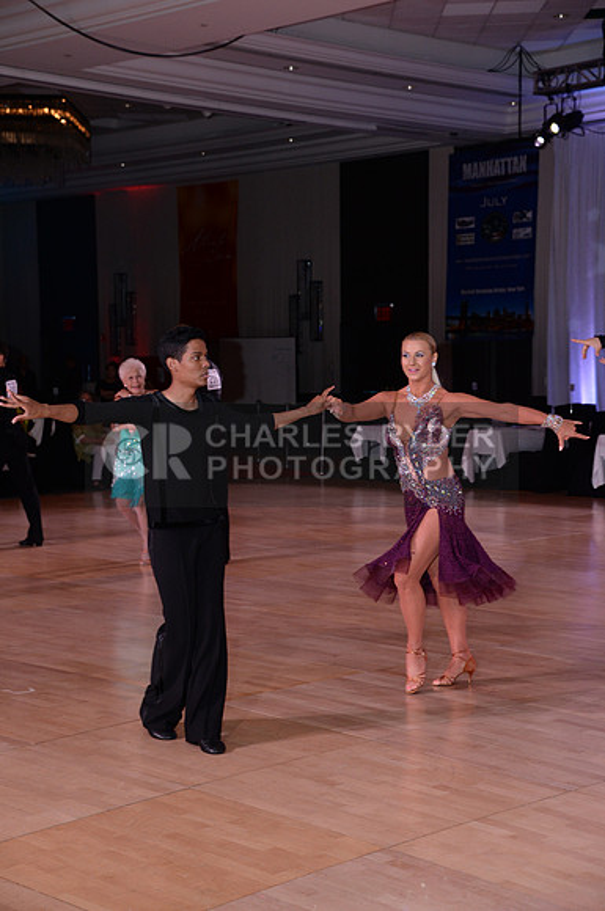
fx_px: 1567
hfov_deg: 21.8
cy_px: 456
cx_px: 302
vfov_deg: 32.4
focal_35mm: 62
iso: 1600
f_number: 6.3
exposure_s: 1/250
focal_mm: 62
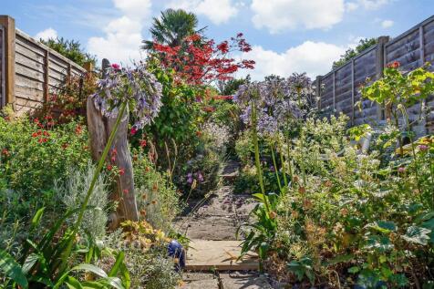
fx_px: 289
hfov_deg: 73.8
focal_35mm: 24
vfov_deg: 53.1
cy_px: 144
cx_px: 217
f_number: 9
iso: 400
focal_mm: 16
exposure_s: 1/1250
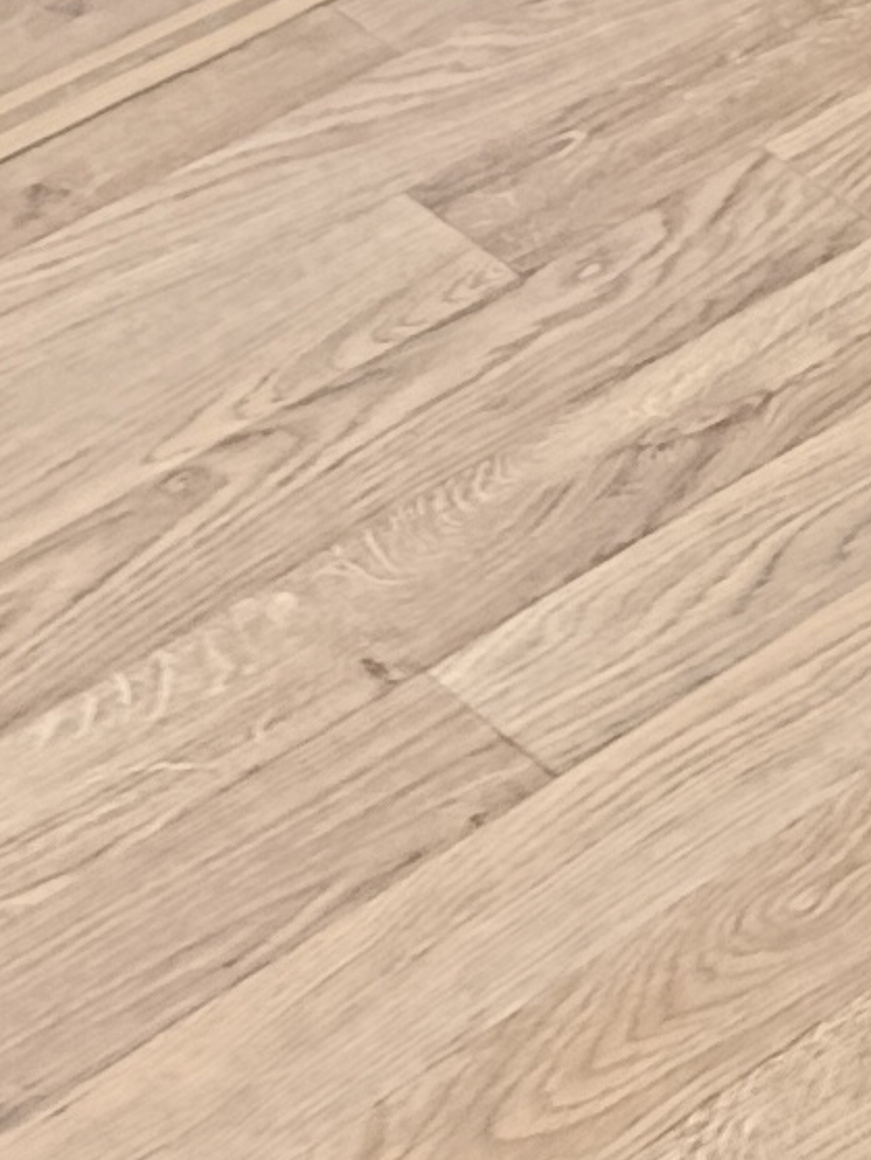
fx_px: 5766
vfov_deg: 9.1
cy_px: -2357
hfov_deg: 7.8
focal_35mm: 172
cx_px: 2299
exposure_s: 1/100
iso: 609
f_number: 1.7
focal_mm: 5.24
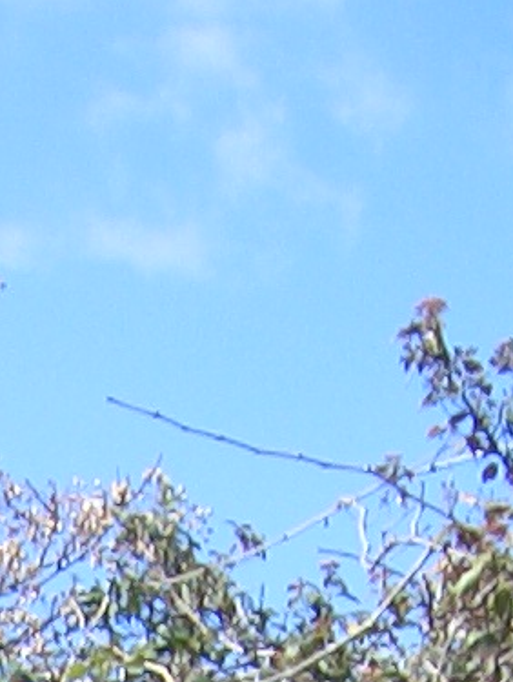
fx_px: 5247
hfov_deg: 5.5
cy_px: 2190
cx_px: -480
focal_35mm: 266
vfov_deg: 6.6
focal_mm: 8
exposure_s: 1/640
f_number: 2.8
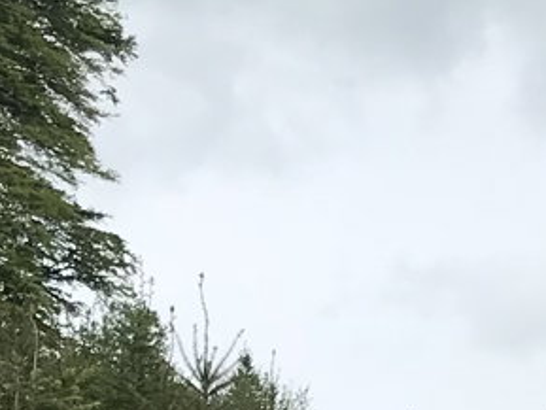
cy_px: 1069
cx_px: 1024
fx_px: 2446
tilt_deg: -1.0
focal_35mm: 155
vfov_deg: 8.5
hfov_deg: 11.7
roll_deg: -1.8
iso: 20
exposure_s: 1/2817
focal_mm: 3.99
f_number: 1.8
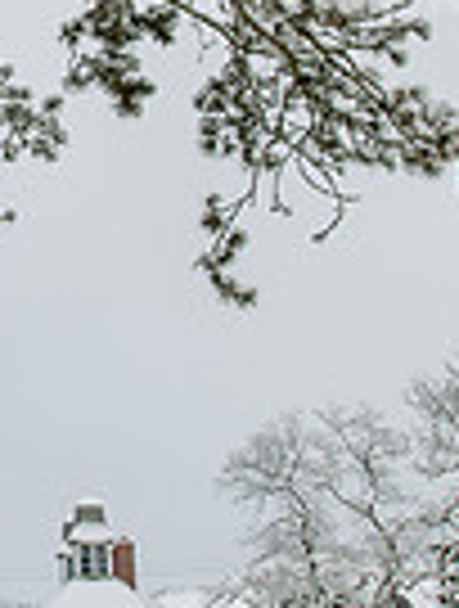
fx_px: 1232
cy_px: 88
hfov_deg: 19.5
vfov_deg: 27.0
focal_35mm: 70
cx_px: -130
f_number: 5
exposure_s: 1/400
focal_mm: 17
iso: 200
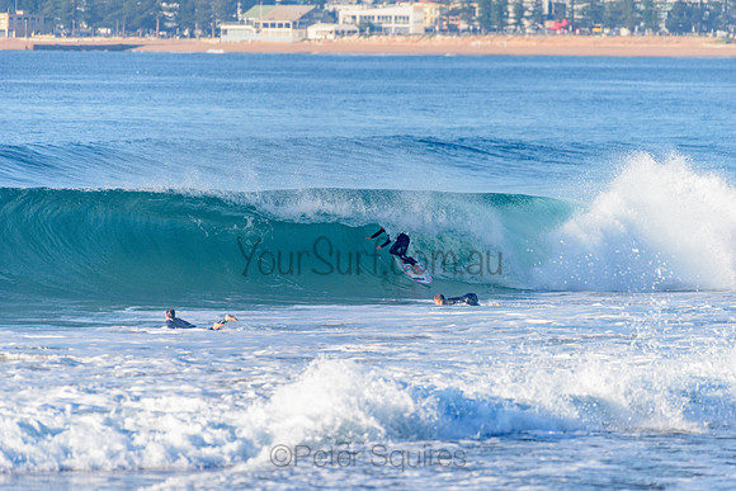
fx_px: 10224
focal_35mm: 500
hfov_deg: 4.1
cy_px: 246
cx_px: 368
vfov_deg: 2.8
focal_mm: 500
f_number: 5.6
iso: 280
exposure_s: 1/2000
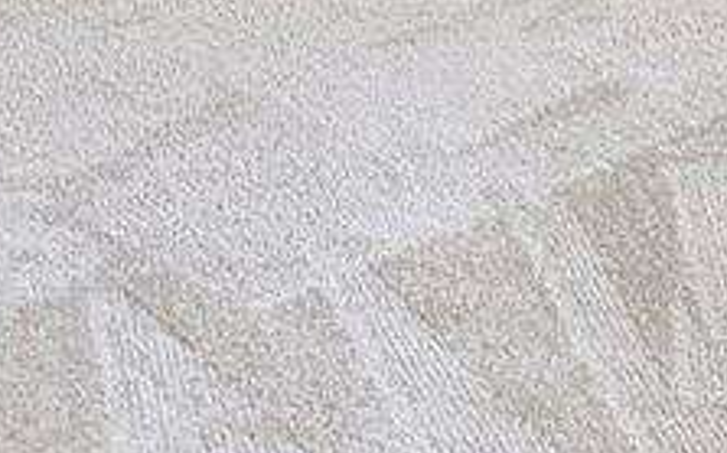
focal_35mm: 175
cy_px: -1075
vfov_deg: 6.6
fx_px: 3465
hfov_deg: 11.3
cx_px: 1200
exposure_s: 1/120
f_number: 1.7
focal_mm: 6.3
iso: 250
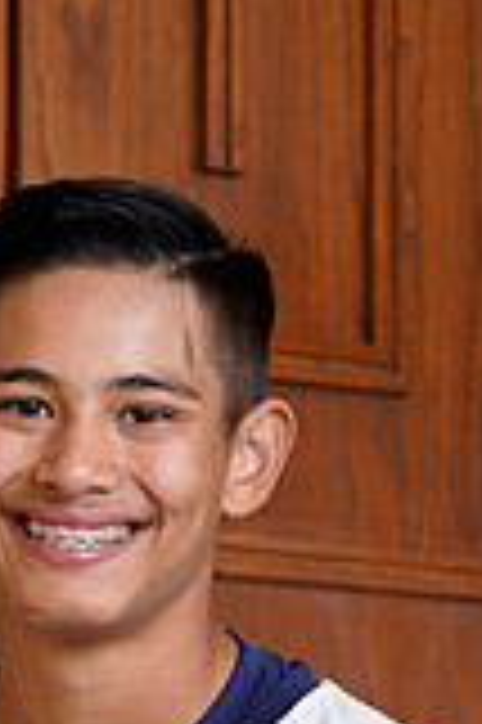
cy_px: 1075
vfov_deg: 6.6
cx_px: -41
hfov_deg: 4.5
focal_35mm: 307
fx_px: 6178
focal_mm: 85
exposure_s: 1/60
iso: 200
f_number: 5.6
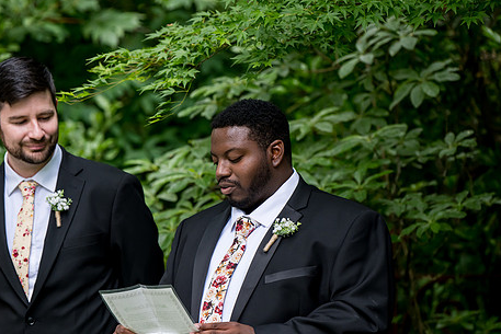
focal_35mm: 254
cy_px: 204
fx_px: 3536
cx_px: 234
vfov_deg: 5.4
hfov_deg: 8.1
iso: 640
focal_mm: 200
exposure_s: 1/400
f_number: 4
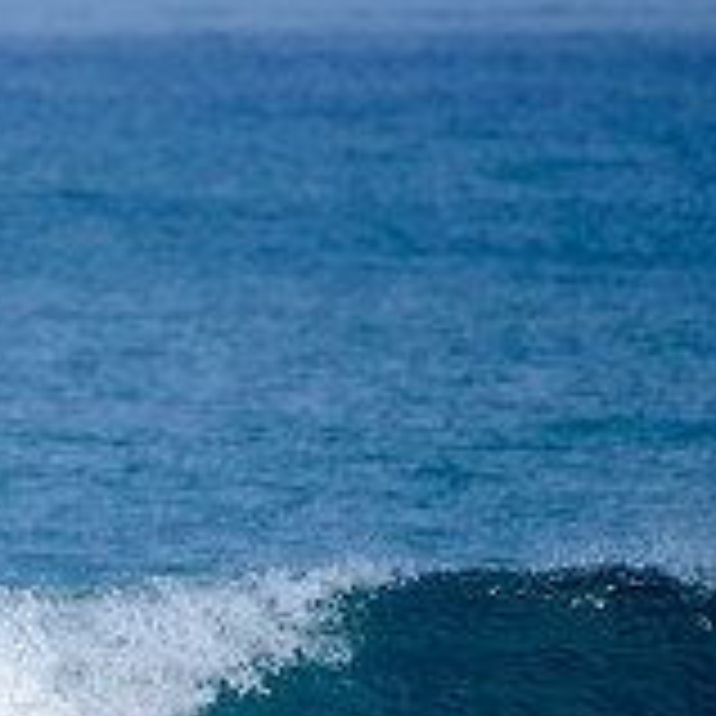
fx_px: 39595
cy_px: 780
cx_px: -462
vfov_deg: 1.0
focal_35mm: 1692
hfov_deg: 1.0
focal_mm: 500
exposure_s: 1/2000
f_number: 5.6
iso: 160
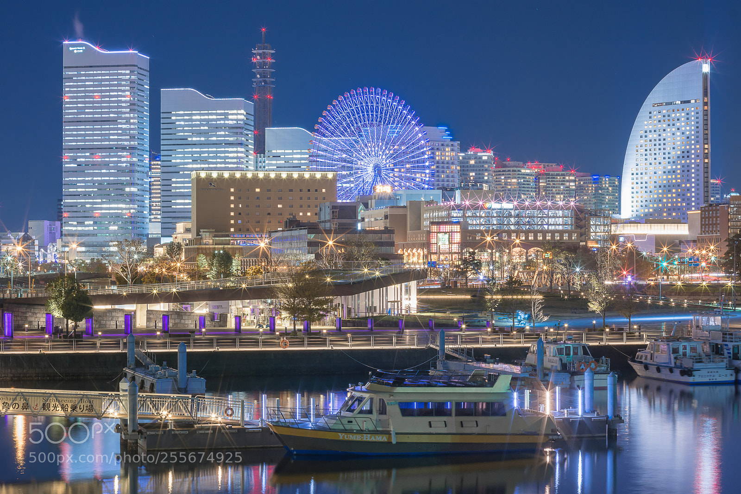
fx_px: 1790
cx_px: 370
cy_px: 247
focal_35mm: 87
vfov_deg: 15.7
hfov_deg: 23.4
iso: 100
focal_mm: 58
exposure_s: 20
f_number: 11
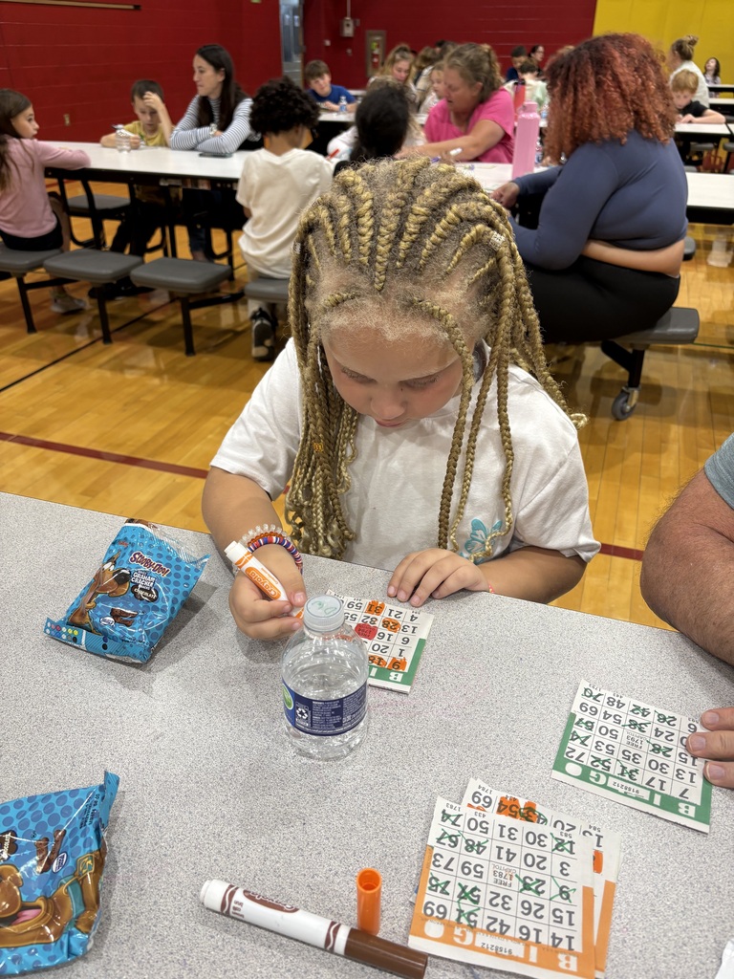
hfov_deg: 53.1
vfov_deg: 67.3
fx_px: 735
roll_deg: -0.3
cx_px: 367
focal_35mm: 26
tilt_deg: -29.7
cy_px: 490
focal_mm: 5.96
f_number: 1.6
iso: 80
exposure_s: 1/60
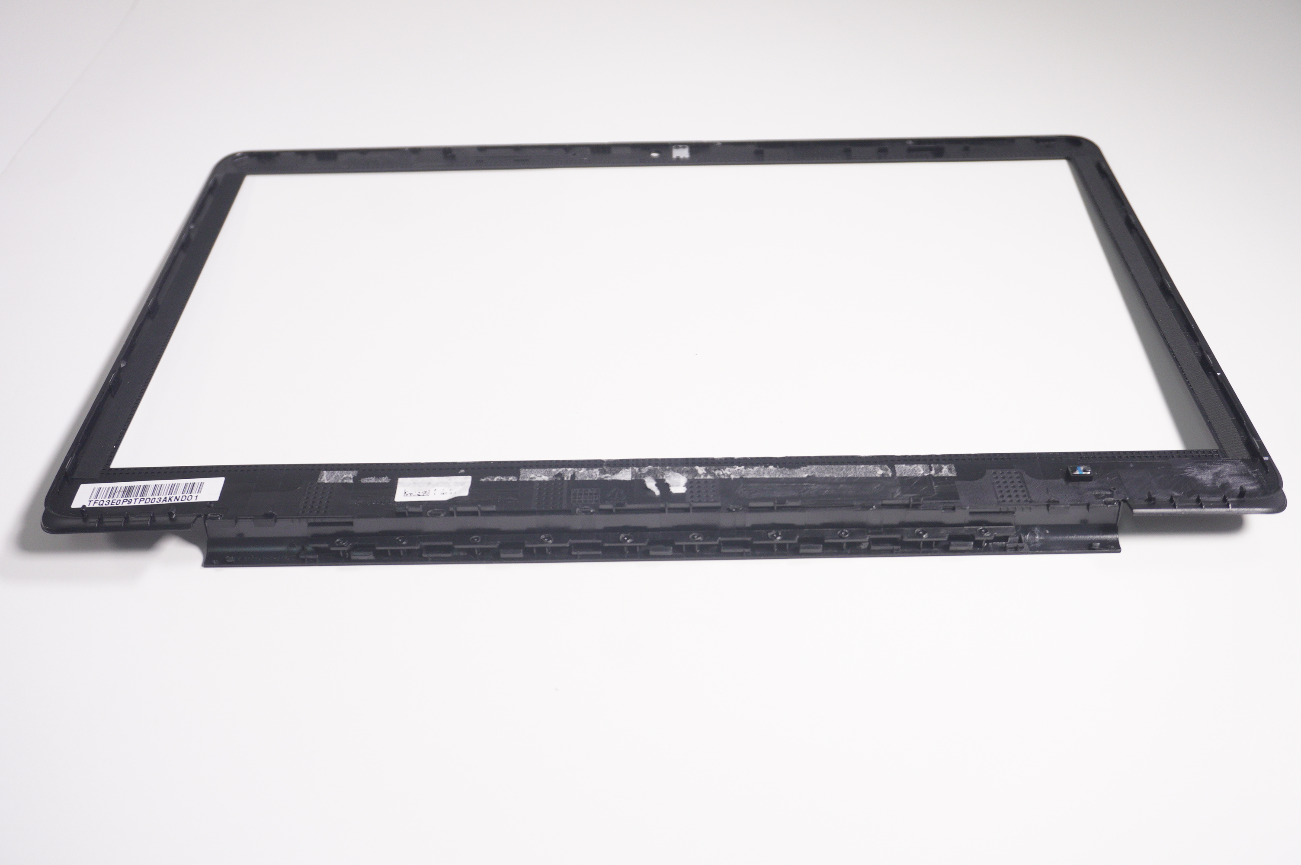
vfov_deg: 35.4
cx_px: 650
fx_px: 1354
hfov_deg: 51.3
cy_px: 432
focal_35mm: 38
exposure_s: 1/320
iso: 640
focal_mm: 25
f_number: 5
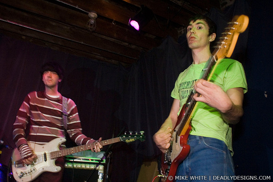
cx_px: 136
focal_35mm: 30
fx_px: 227
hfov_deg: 62.0
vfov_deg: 43.6
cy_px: 91
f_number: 2.8
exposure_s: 1/13
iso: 800
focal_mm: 20
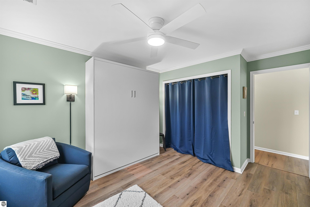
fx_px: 121
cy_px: 104
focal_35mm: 14
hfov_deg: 104.2
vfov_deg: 81.3
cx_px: 155
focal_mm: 14
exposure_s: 1/20
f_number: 4
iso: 2000
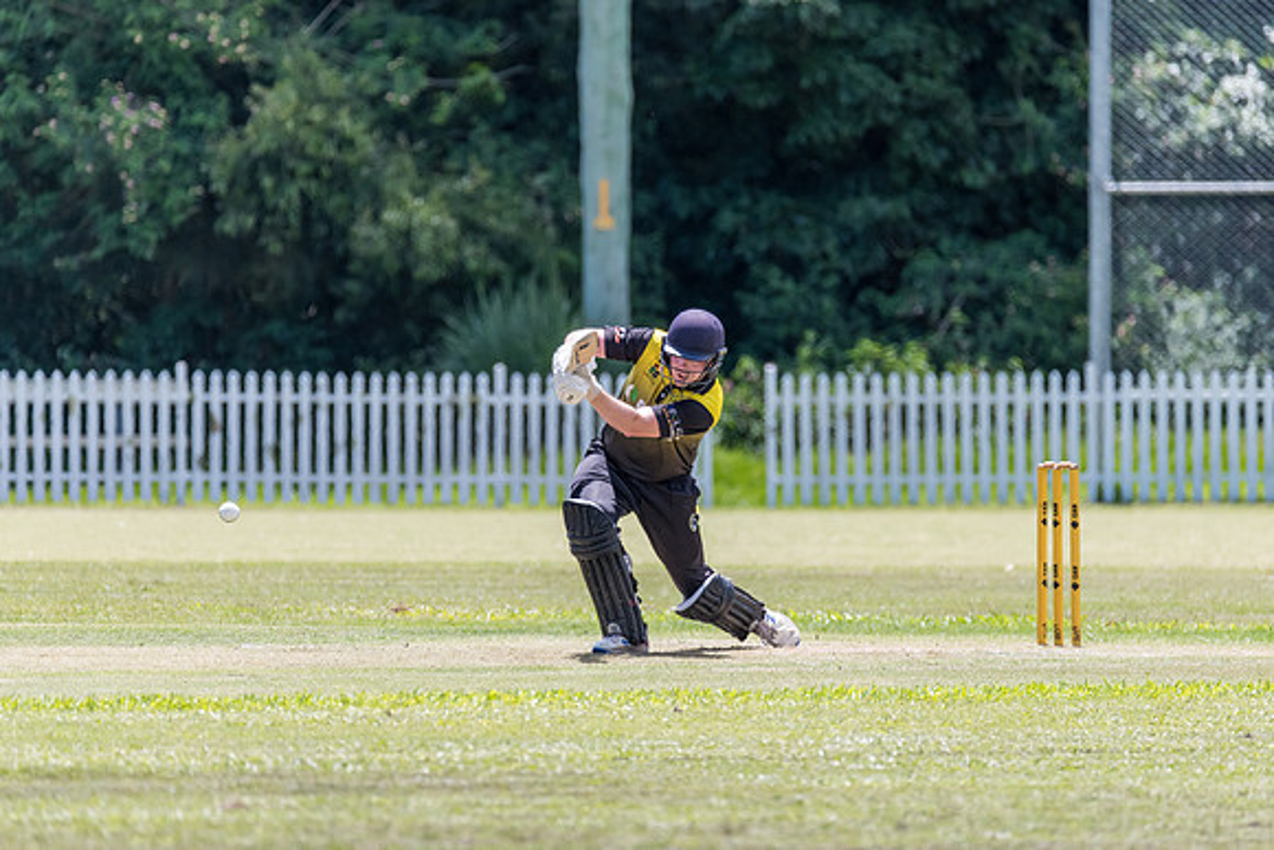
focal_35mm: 530
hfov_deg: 3.9
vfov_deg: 2.6
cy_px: 423
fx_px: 18759
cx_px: 675
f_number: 6.3
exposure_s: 1/2000
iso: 900
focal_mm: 500
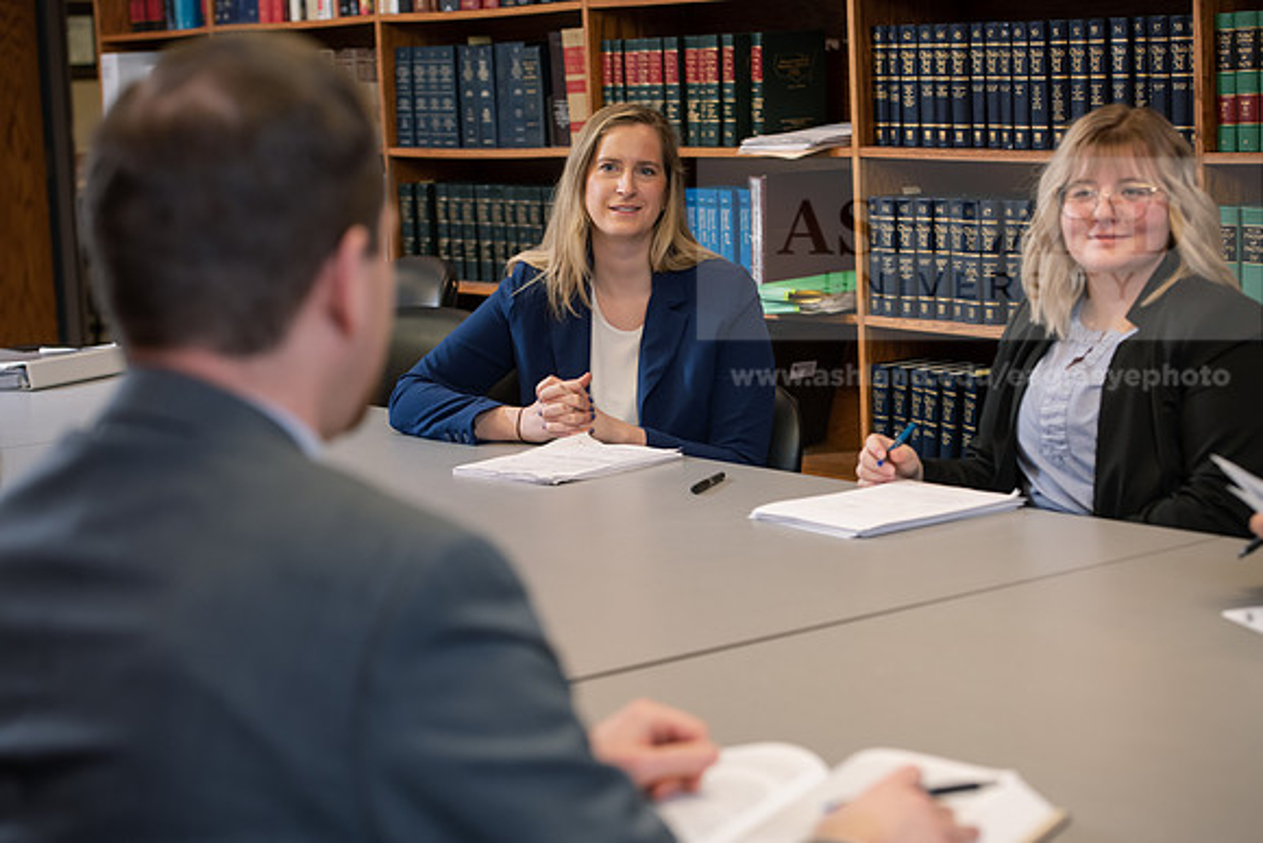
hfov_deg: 28.8
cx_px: 632
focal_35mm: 70
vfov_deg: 19.5
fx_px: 2456
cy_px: 422
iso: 1250
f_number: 4
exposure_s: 1/125
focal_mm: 70
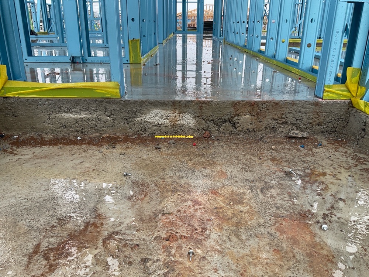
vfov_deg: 48.2
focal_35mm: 29
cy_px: 138
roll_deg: -0.9
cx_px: 184
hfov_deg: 61.7
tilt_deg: -20.3
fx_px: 309
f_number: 1.8
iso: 20
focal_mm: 3
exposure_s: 1/120
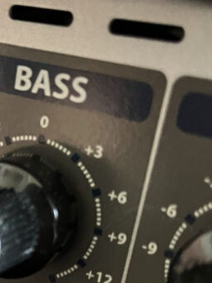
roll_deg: -2.9
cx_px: -90
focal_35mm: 77
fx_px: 630
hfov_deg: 17.5
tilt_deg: -27.0
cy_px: 269
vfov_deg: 24.4
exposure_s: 1/30
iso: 640
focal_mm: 5.1
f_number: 1.6
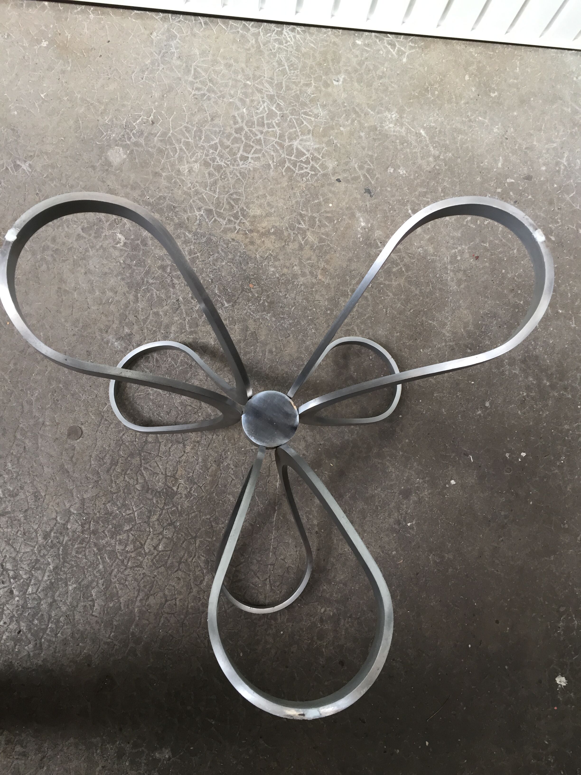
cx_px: 290
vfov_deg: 61.7
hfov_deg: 48.2
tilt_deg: -78.7
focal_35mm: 29
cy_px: 388
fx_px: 649
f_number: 2.2
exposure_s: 1/33
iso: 32
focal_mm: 4.15
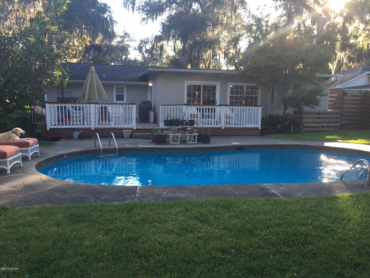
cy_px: 139
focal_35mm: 29
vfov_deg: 48.2
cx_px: 185
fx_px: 310
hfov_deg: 61.7
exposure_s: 1/157
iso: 32
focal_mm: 4.15
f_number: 2.2
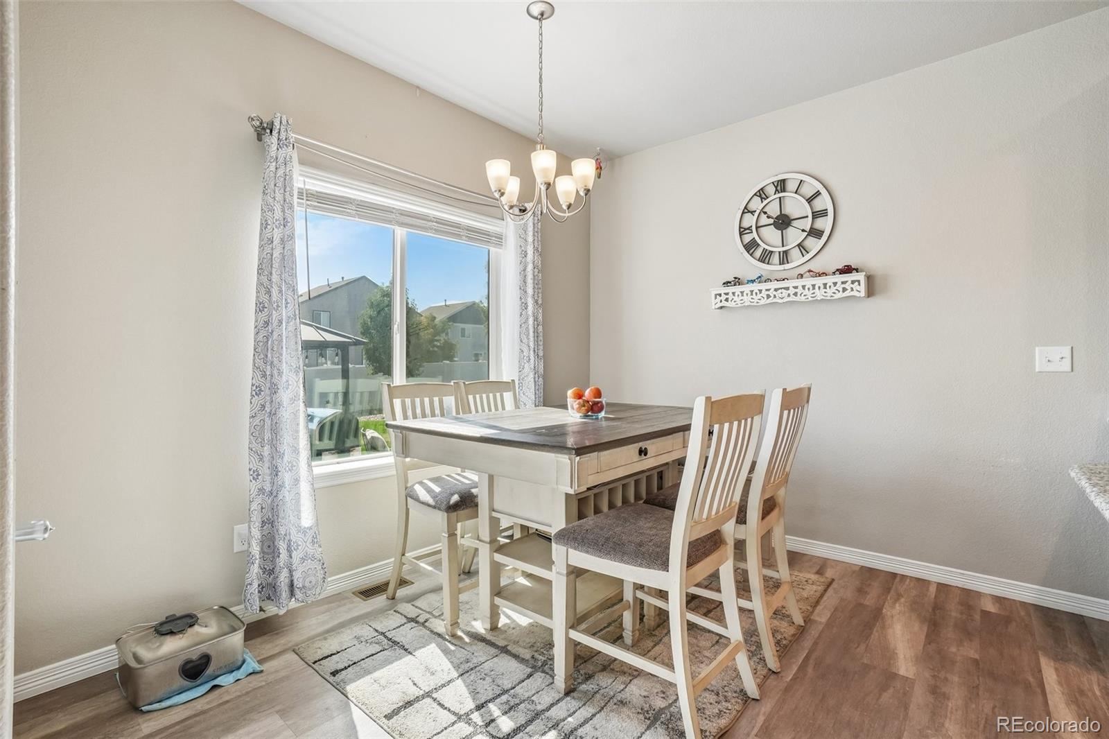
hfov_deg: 100.4
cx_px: 554
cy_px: 370
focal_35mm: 15
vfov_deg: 77.3
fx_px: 462
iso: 400
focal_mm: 10
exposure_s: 1/160
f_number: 8
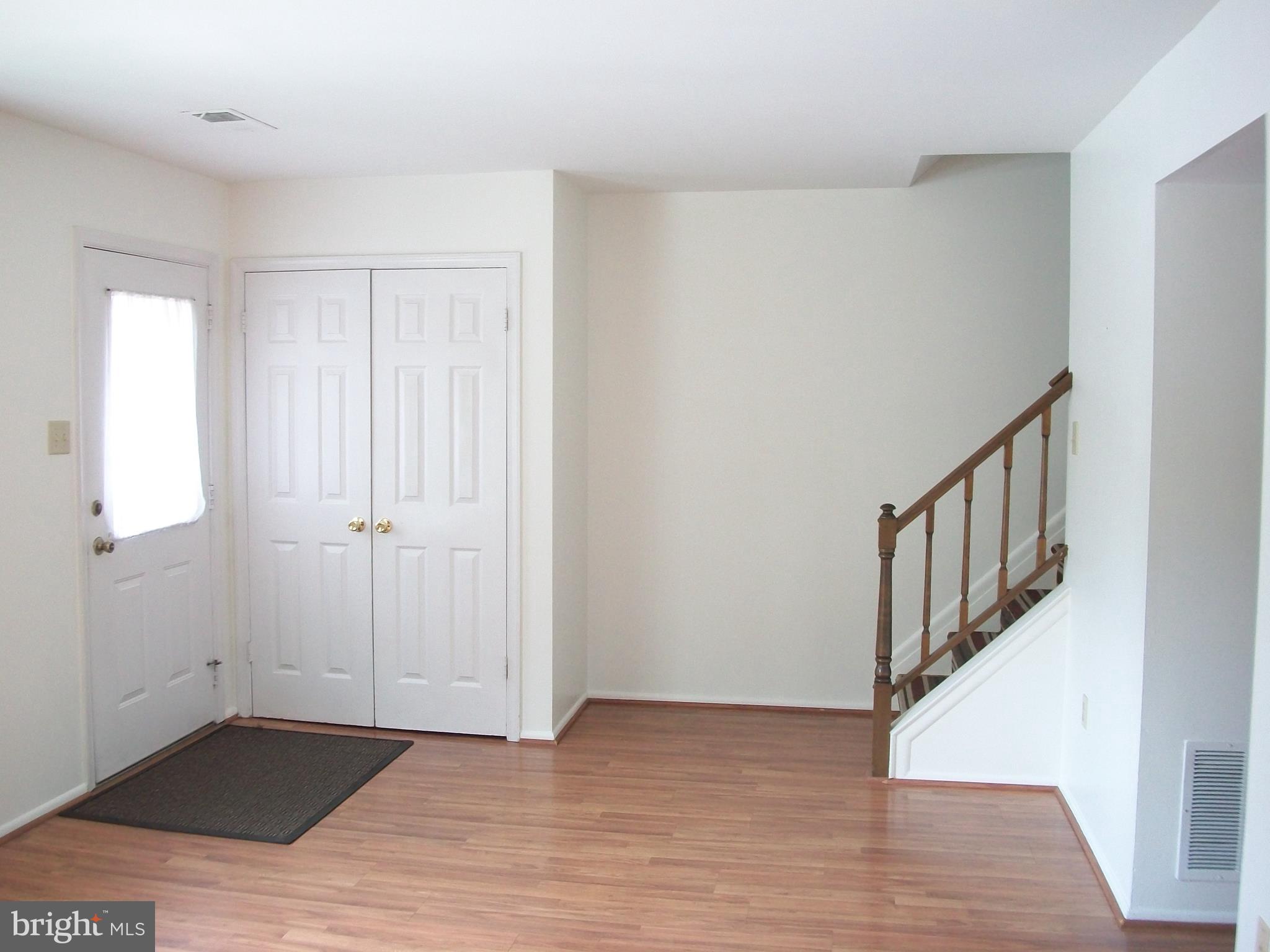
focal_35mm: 32
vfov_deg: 44.2
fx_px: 1174
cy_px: 476
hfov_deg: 56.8
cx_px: 635
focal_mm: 5.7
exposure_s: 1/30
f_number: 2.9
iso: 160
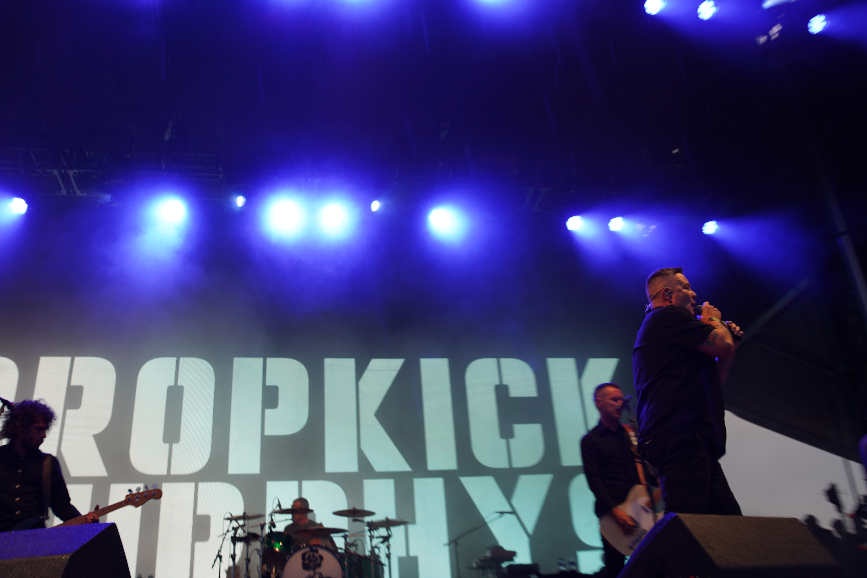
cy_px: 289
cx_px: 434
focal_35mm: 30
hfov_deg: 61.9
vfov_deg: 43.6
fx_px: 722
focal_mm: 30
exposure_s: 1/60
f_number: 4
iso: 100
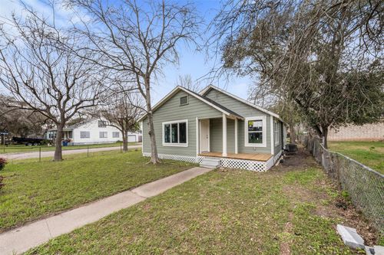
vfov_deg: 90.0
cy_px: 128
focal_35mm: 12
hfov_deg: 112.6
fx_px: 128
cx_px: 192
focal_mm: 12
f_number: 9
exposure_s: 1/20
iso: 800
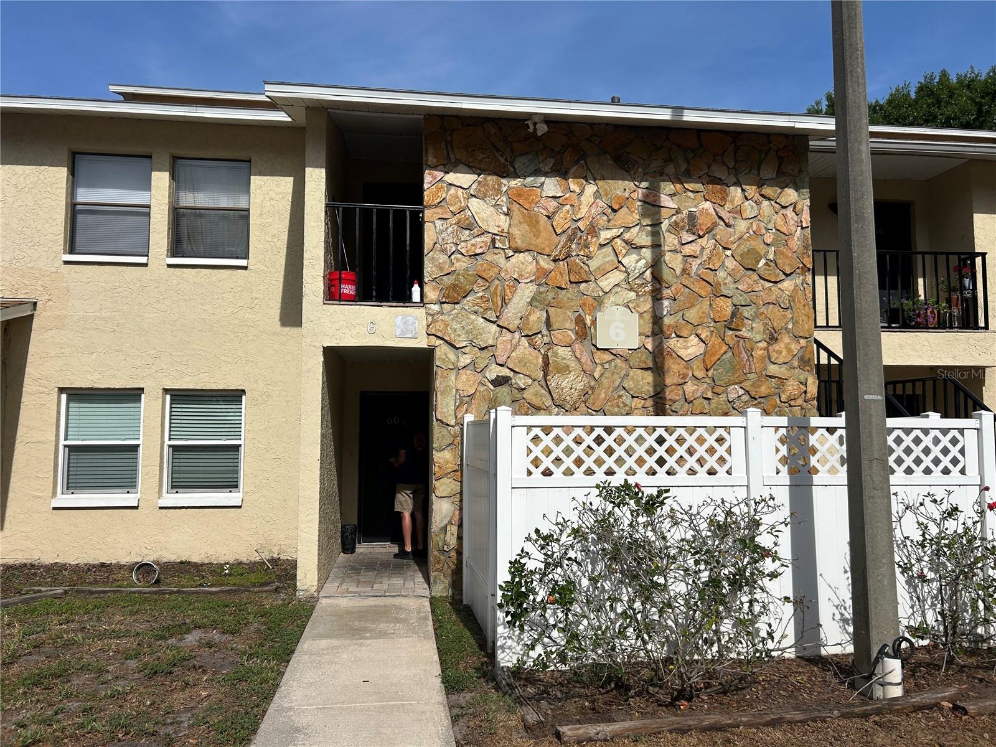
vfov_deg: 53.1
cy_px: 374
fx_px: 748
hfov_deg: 67.3
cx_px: 498
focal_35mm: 26
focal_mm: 5.7
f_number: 1.5
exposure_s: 1/8000
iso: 50
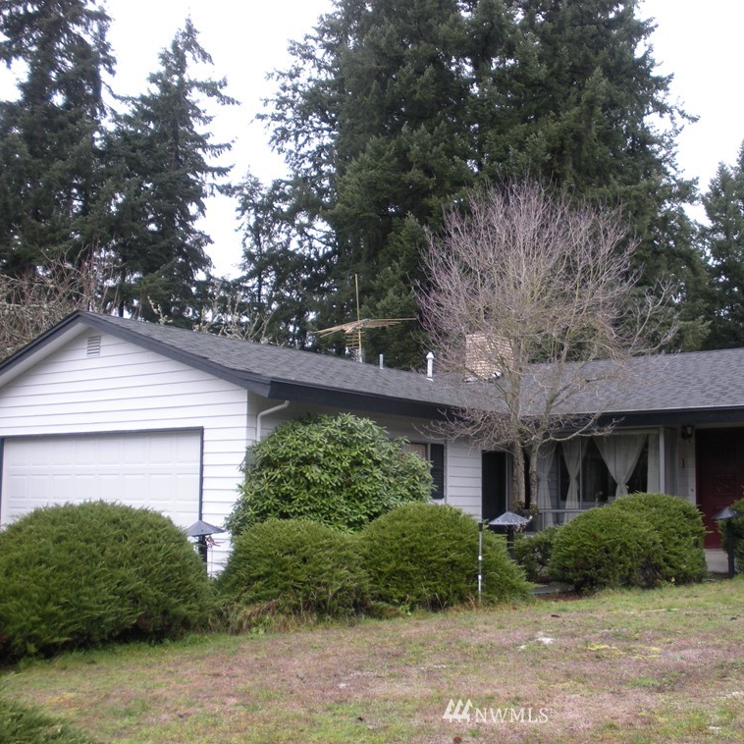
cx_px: 498
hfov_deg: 38.7
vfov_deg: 39.2
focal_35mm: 43
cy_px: 371
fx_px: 1046
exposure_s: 1/50.3
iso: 90
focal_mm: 6.3
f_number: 3.5
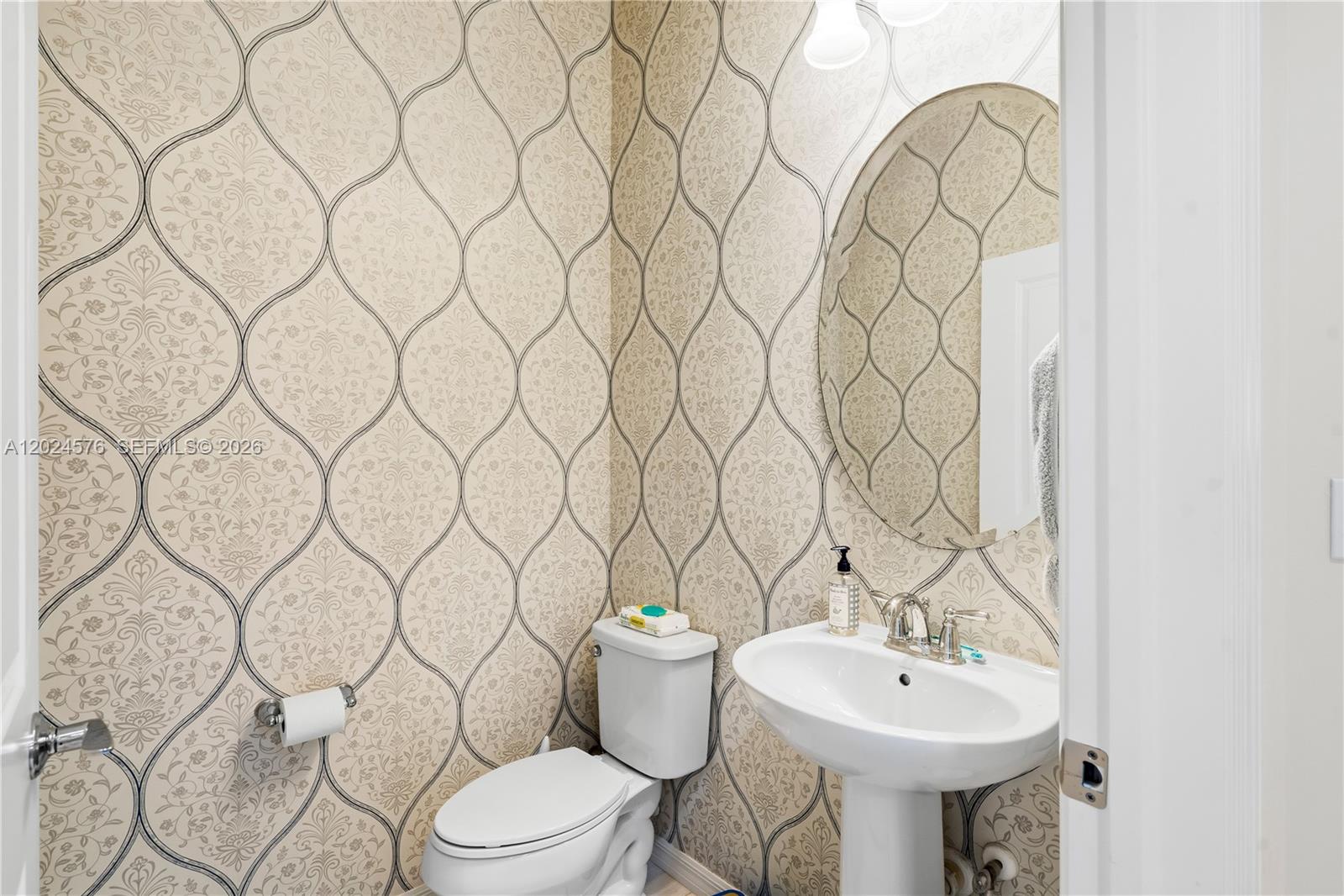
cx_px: 672
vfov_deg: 73.7
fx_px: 597
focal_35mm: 16
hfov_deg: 96.7
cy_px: 448
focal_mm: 16
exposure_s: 1/2
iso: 100
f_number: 8
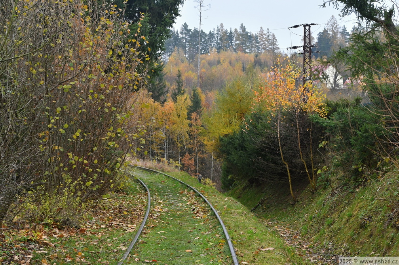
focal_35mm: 69
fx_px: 764
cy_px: 132
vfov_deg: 19.7
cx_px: 200
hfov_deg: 29.3
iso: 500
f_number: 9
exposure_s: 1/125
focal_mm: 46
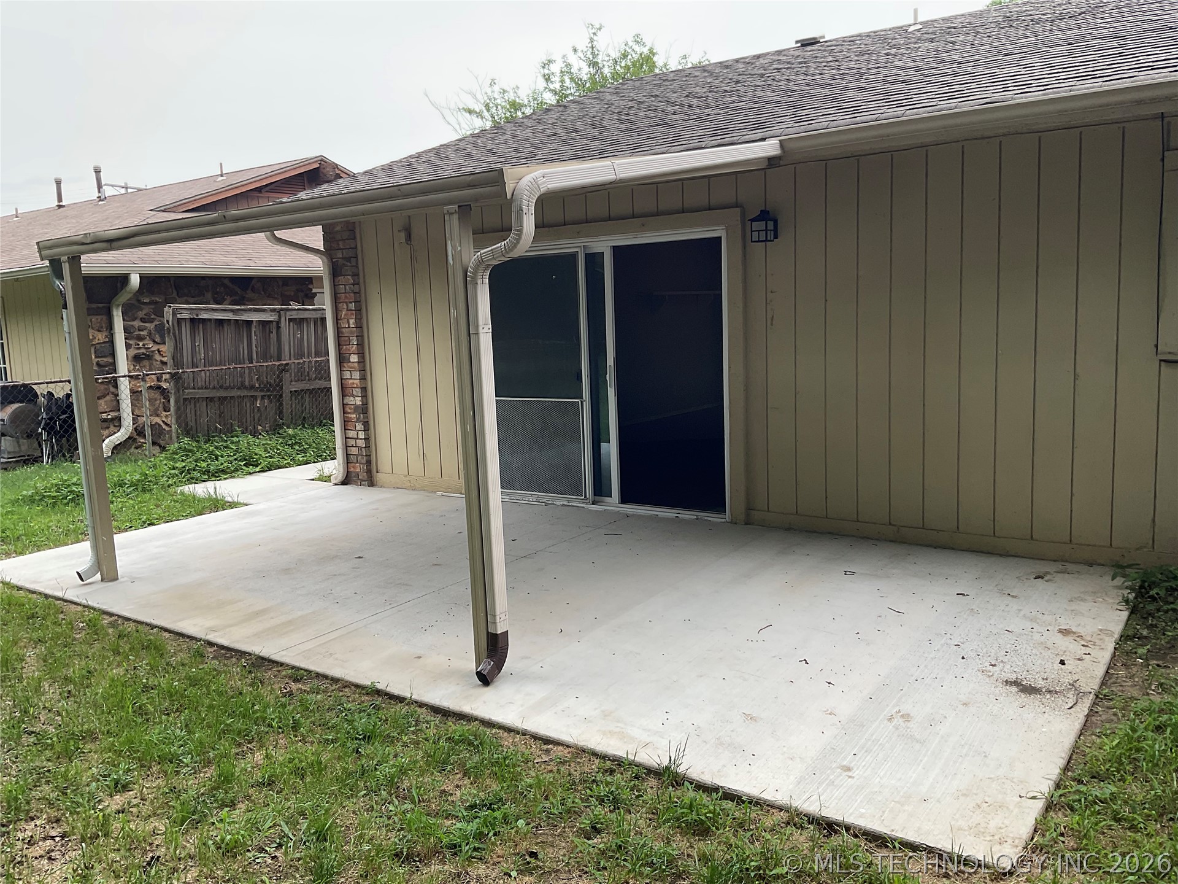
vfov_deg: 48.2
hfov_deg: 61.7
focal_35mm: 29
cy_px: 442
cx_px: 589
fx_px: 987
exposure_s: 1/465
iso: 16
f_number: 1.8
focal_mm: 3
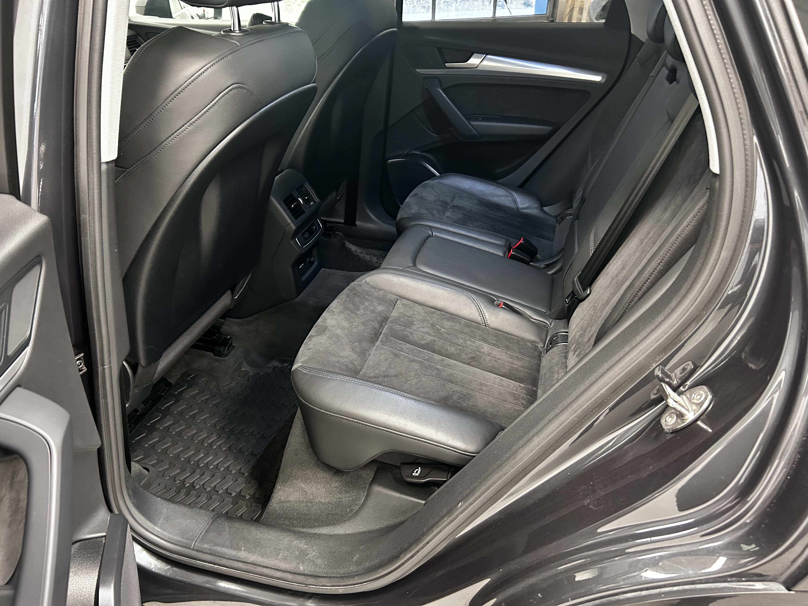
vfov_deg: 53.1
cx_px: 404
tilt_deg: -29.5
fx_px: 607
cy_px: 303
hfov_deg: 67.3
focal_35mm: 26
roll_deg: -0.1
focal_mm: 5.7
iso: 500
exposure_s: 1/33
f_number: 1.5
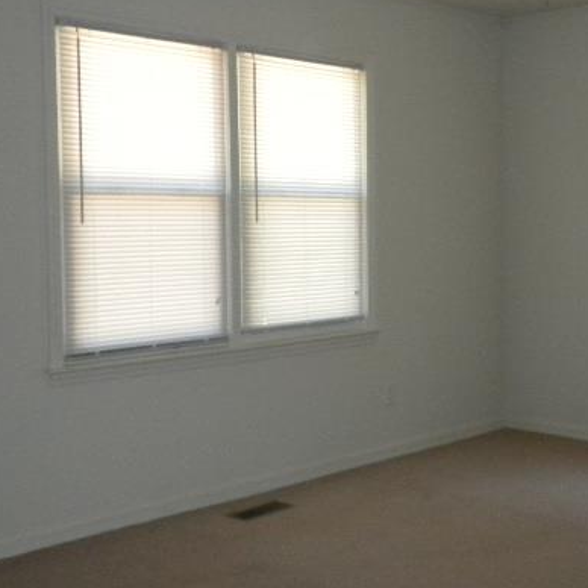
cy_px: 250
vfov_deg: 31.6
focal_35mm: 54
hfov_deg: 31.3
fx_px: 1038
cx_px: 403
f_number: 3.5
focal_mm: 6.6
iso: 400
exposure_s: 1/67.1
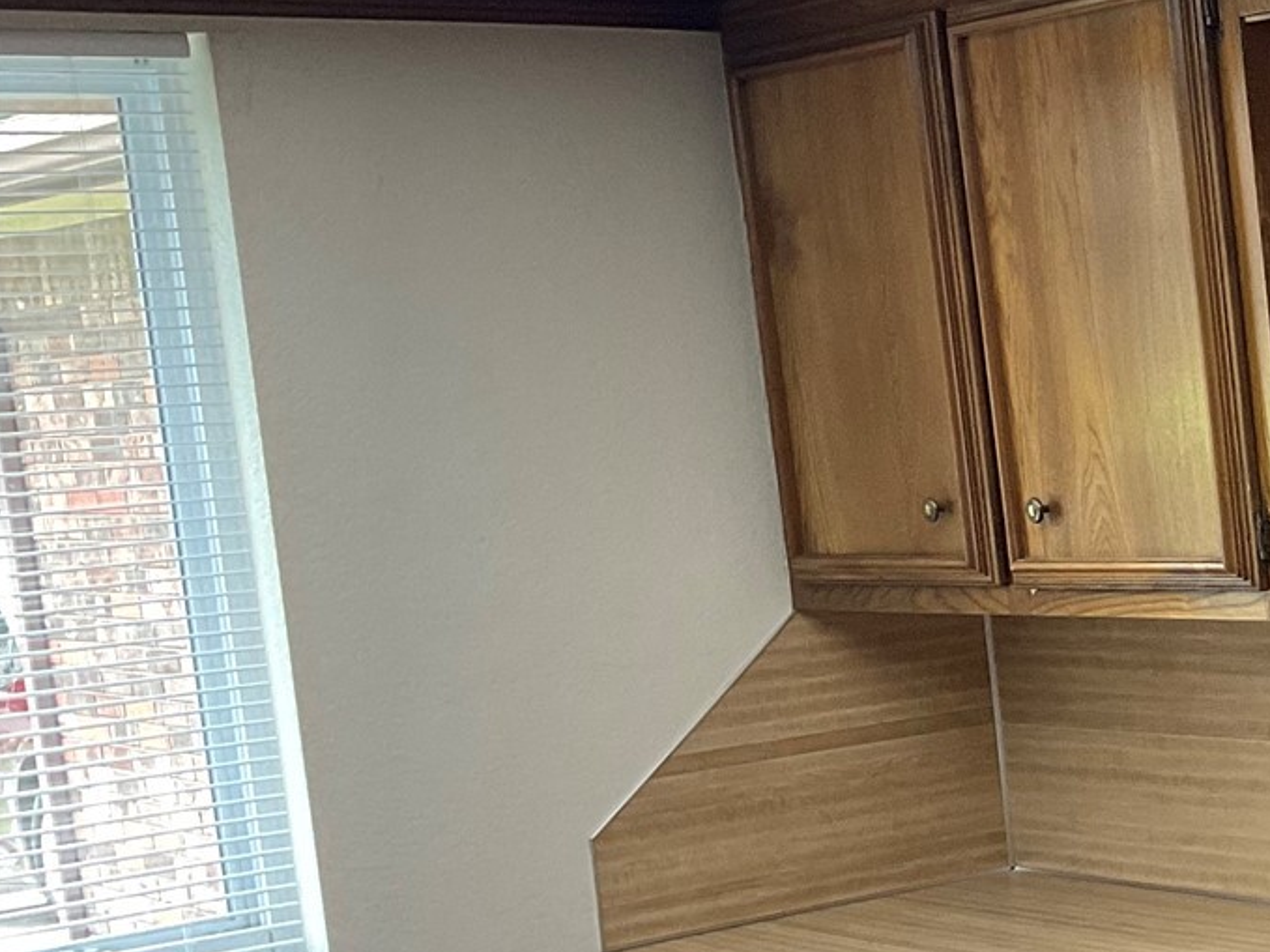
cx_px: 1790
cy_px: 741
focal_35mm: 82
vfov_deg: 17.9
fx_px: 3008
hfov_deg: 20.9
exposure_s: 1/60
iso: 100
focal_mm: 3
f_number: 1.8
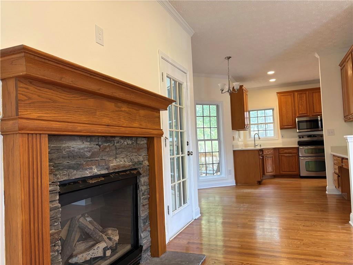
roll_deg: +2.8
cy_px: 132
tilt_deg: +2.4
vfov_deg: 53.1
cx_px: 176
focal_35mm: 26
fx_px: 265
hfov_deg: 67.3
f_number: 1.6
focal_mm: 5.96
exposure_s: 1/60
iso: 80
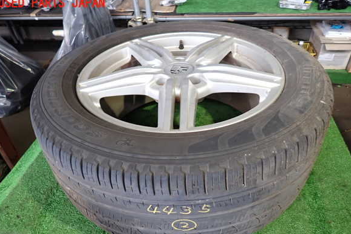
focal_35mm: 27
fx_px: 263
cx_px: 177
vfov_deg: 47.8
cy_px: 132
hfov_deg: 67.4
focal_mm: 4.5
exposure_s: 1/30
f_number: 2
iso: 200
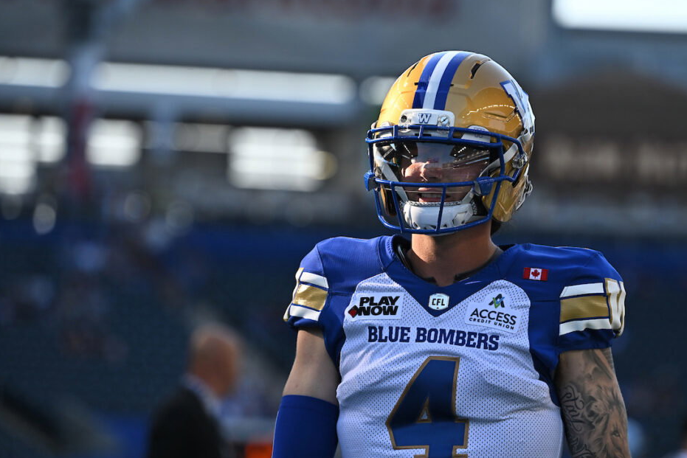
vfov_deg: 6.2
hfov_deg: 9.4
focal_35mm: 220
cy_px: 218
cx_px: 359
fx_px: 4199
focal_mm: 200
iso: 640
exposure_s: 1/3200
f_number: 4
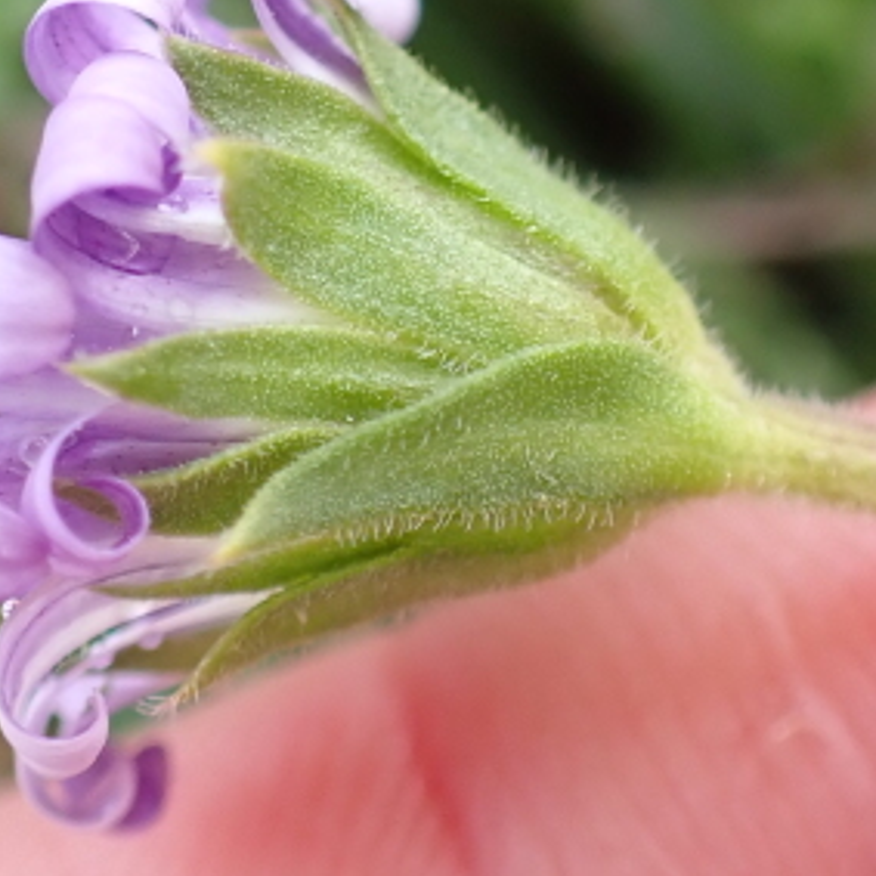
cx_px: 430
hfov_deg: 18.1
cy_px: 115
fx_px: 2749
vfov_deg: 17.9
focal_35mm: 96
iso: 200
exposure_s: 1/125
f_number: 2.3
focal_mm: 5.4
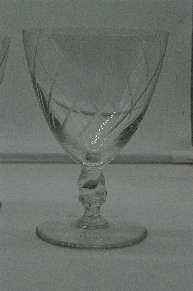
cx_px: 96
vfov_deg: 49.6
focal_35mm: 39
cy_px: 146
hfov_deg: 34.1
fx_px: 314
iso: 1600
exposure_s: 1/1000
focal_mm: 26
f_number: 9.5
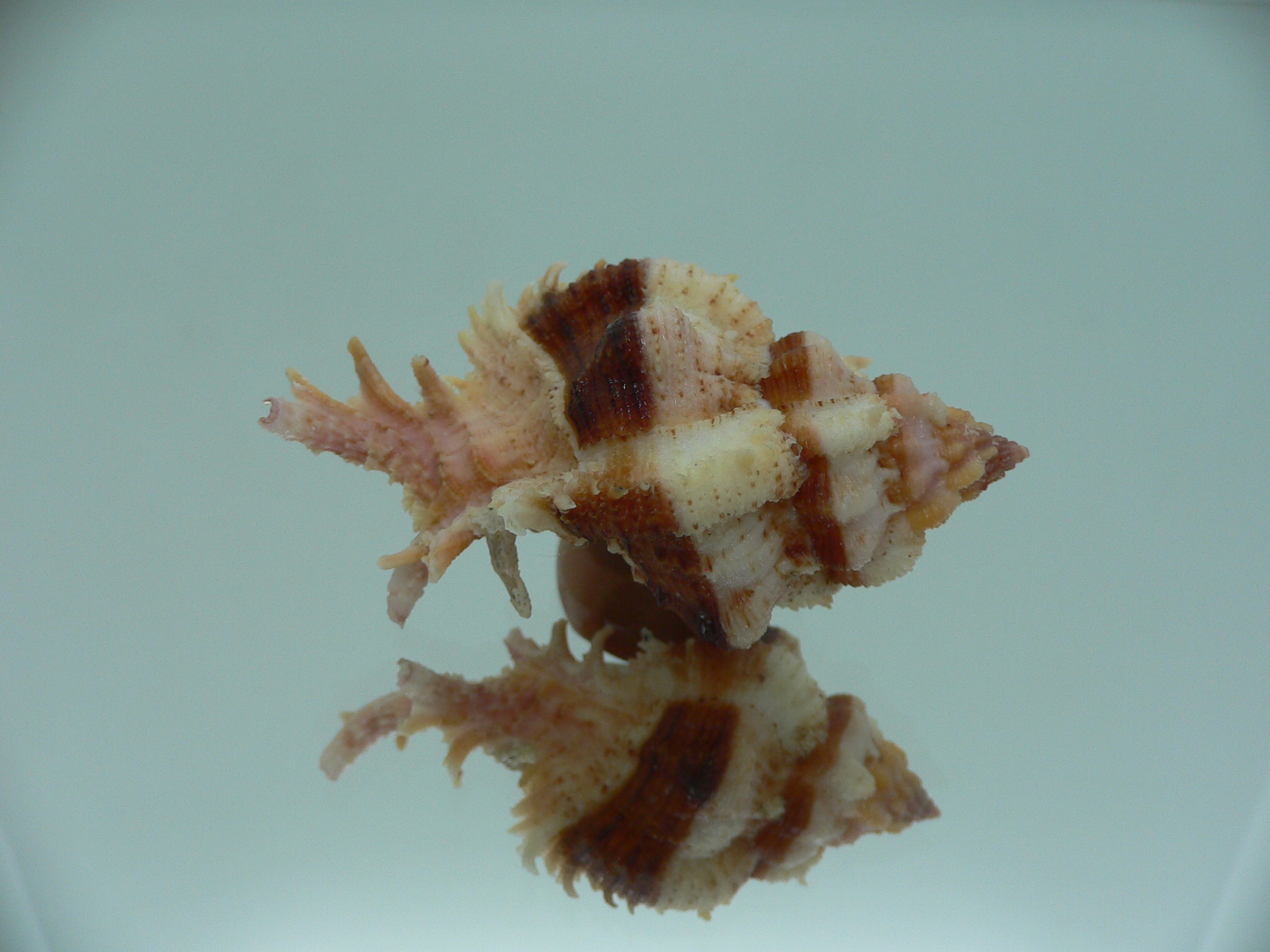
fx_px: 1284
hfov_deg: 52.6
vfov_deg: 40.7
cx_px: 635
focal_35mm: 35
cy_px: 476
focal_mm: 4.6
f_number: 2.8
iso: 80
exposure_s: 1/60
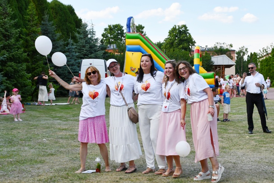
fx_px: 556
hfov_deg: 27.6
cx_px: 173
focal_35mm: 73
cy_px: 98
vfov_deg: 18.7
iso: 110
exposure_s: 1/250
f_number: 8
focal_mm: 35
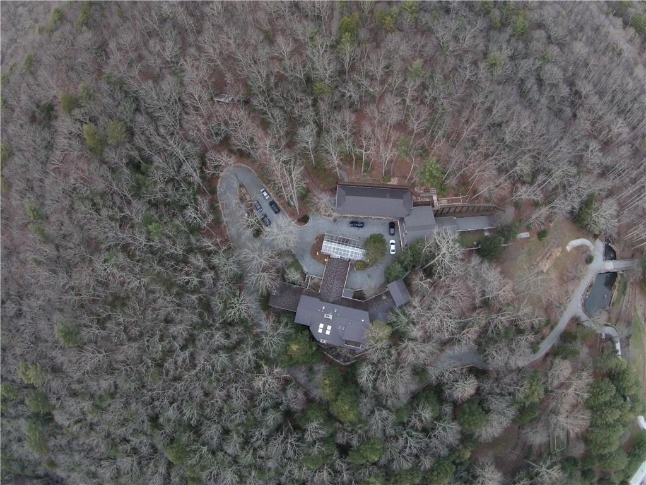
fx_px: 523
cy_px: 242
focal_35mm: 28
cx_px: 323
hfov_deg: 63.4
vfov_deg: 49.7
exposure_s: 1/29.9
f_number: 2.8
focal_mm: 5
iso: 467
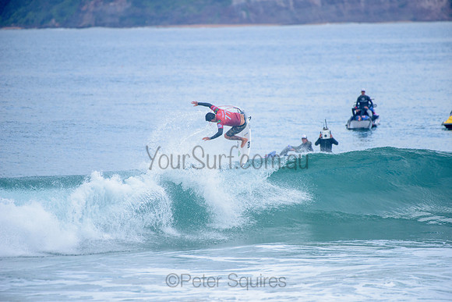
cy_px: 151
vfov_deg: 2.8
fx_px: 6279
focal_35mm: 500
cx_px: 226
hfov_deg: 4.1
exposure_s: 1/2000
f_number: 5.6
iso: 400
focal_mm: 500
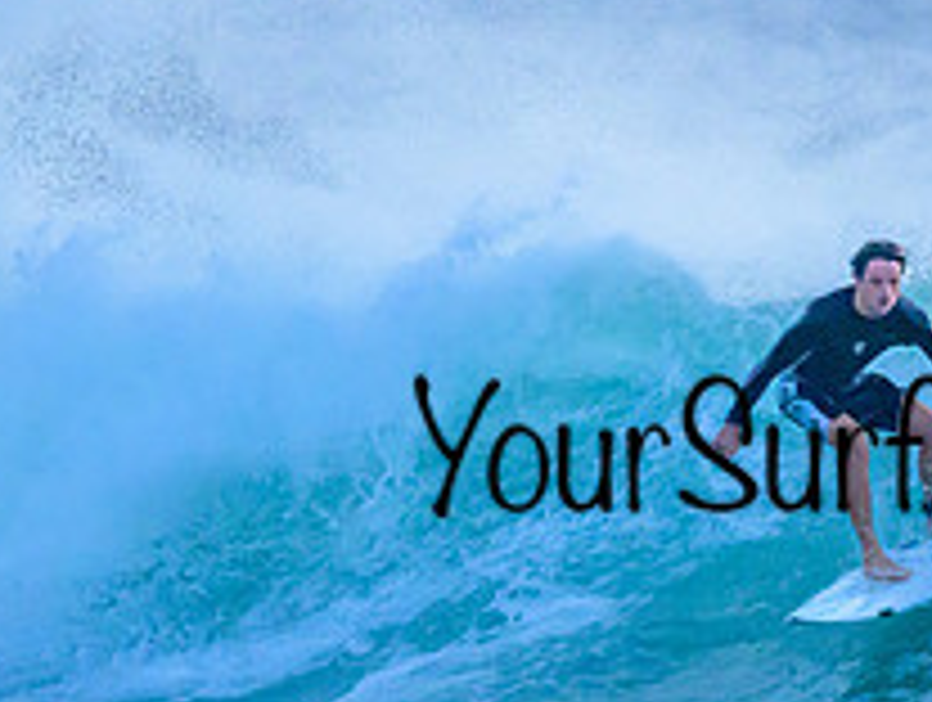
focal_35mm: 2249
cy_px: 407
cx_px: 878
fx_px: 60657
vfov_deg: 0.7
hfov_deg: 0.9
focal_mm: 800
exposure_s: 1/2500
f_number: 6.3
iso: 5600
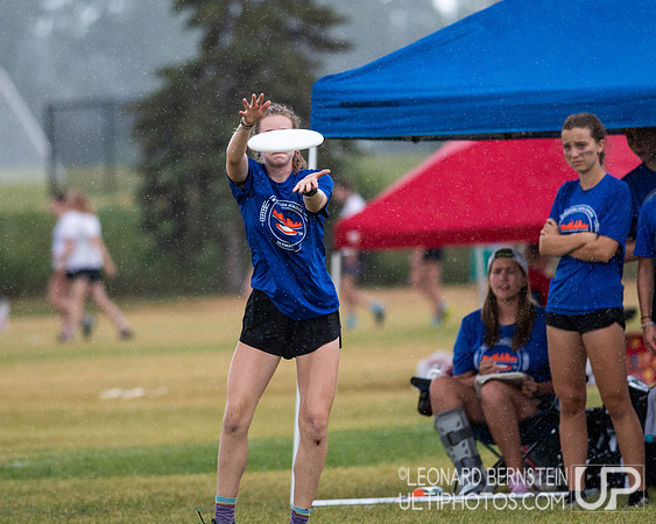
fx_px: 10640
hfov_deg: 3.5
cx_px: 292
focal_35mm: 548
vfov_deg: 2.8
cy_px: 241
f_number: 4
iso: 800
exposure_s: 1/3200
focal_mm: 300
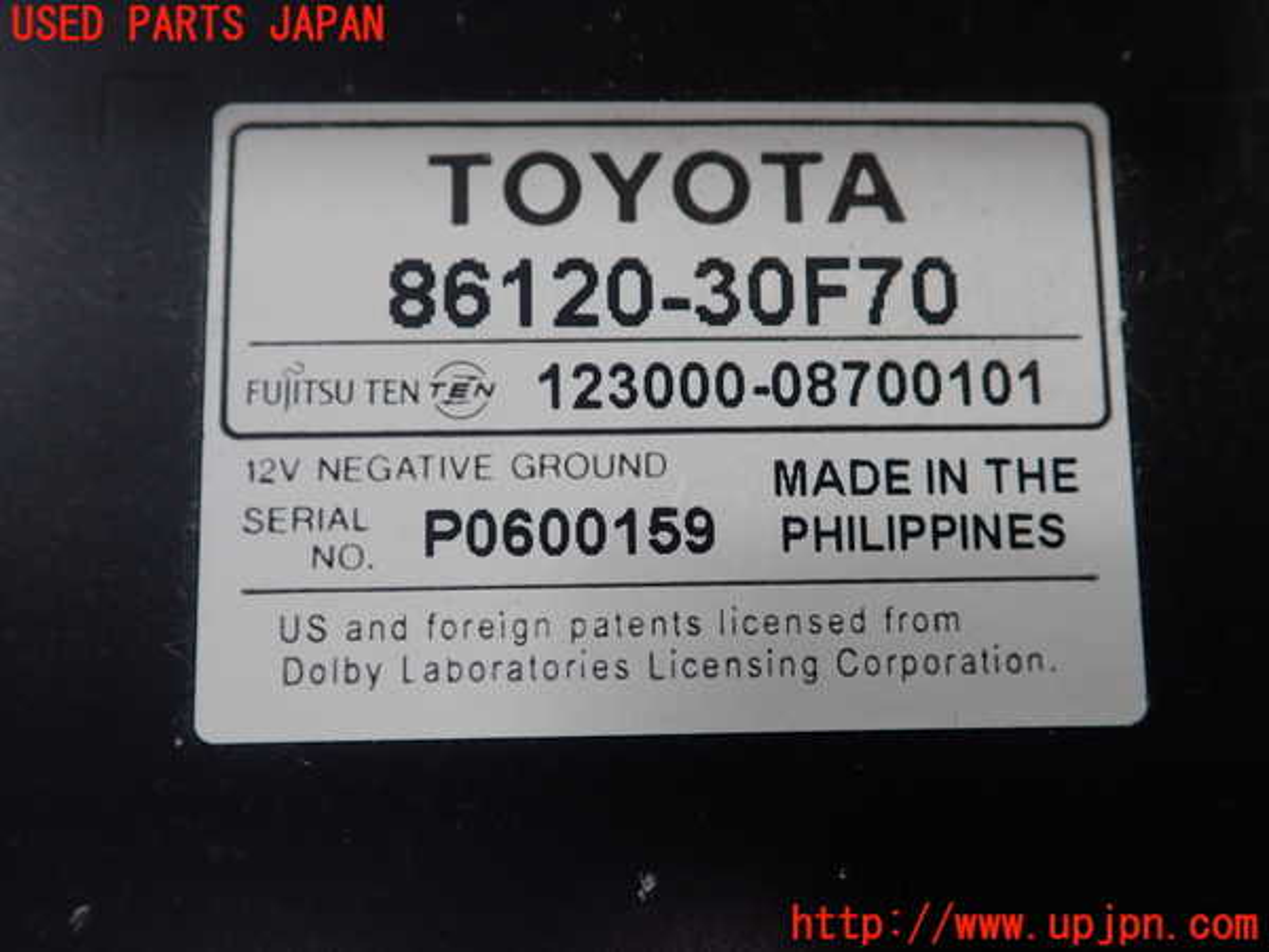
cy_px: 476
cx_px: 634
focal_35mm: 30
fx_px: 1100
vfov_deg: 46.8
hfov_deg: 60.0
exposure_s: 1/125
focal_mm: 5.5
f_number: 2.3
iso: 160
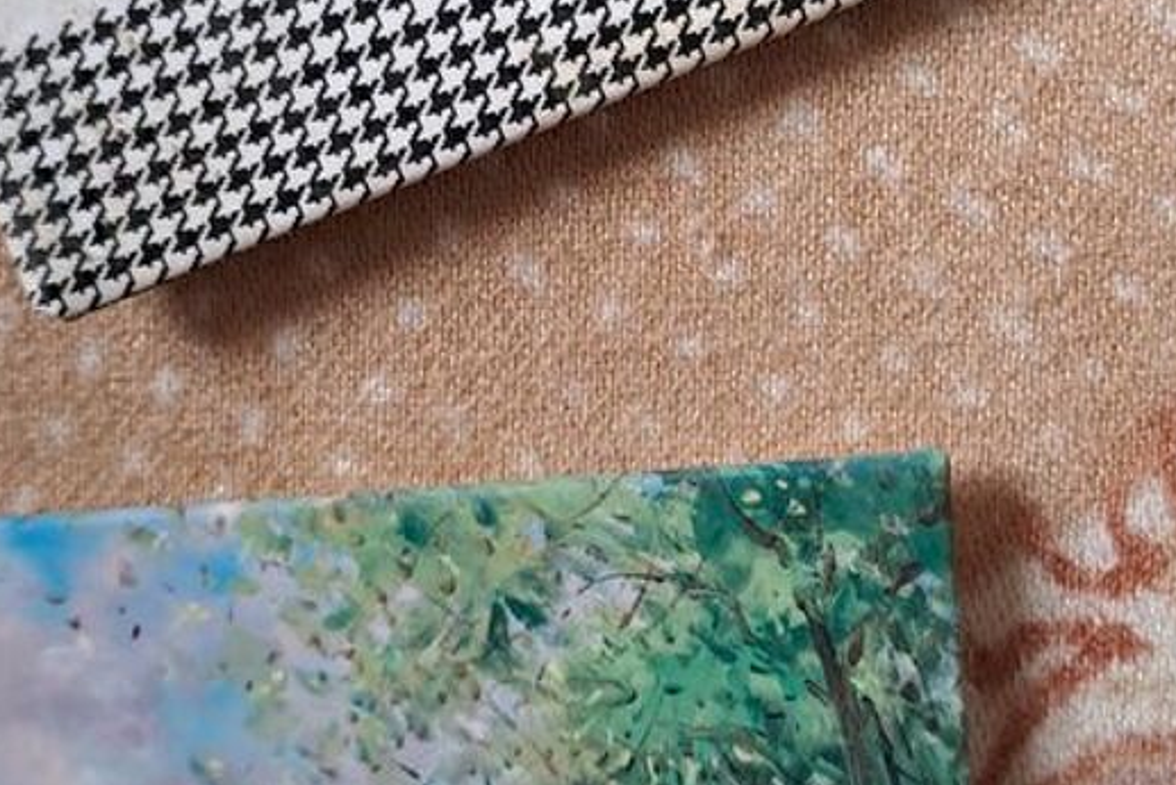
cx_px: 505
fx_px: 2189
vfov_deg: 20.1
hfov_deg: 30.0
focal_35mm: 67
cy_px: 158
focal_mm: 4.65
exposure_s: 1/60
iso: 100
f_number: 1.8
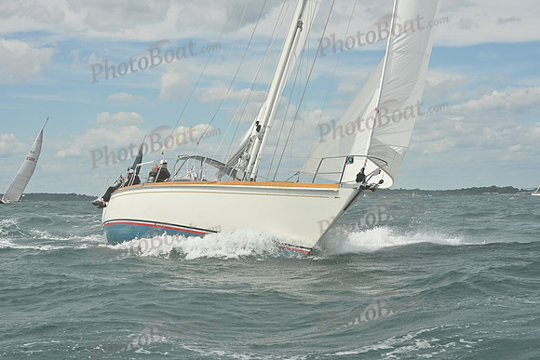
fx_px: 1050
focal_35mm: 70
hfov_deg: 28.8
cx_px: 270
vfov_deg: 19.5
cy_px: 180
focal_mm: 70
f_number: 11
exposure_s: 1/1250
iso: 320
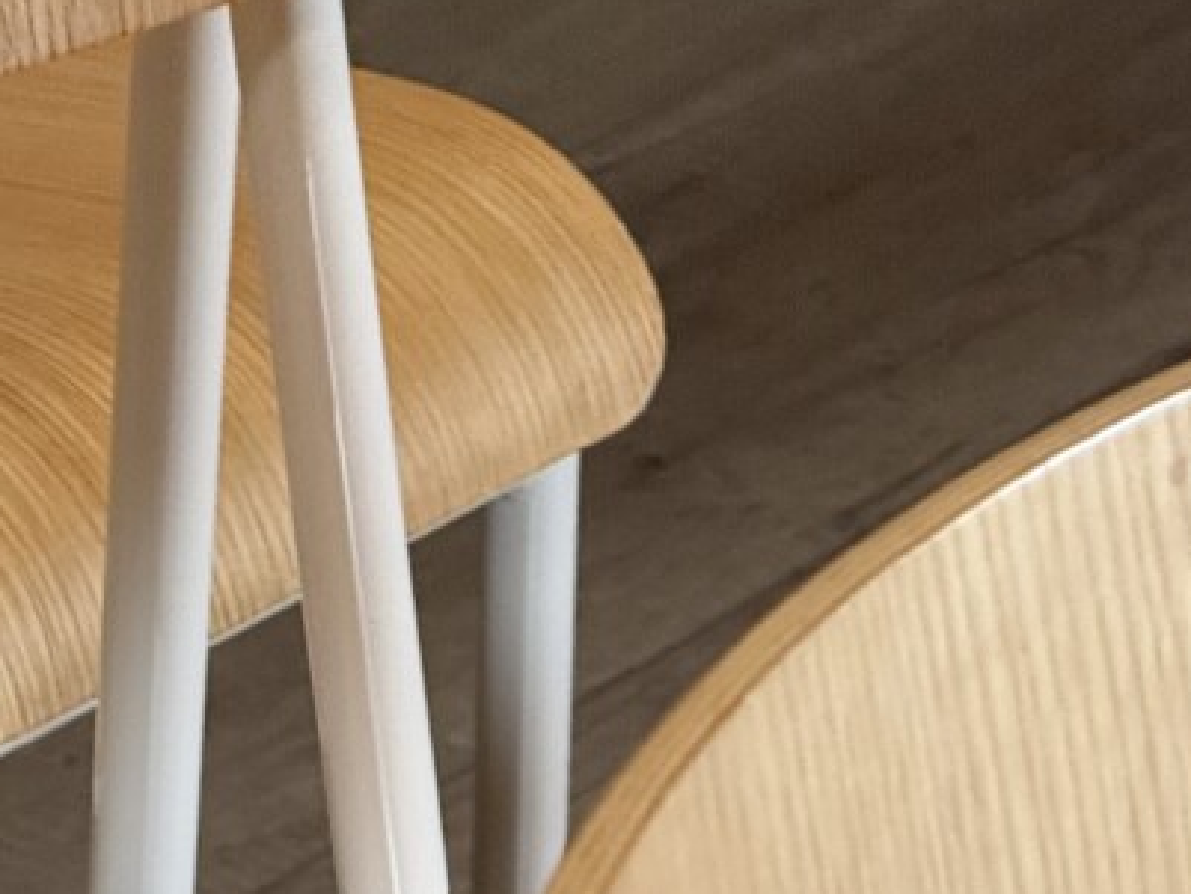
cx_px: -451
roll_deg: -2.9
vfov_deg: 4.1
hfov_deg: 5.5
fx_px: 12355
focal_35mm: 359
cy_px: 1224
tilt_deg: -28.7
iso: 250
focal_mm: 15.66
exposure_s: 1/89
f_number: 2.8
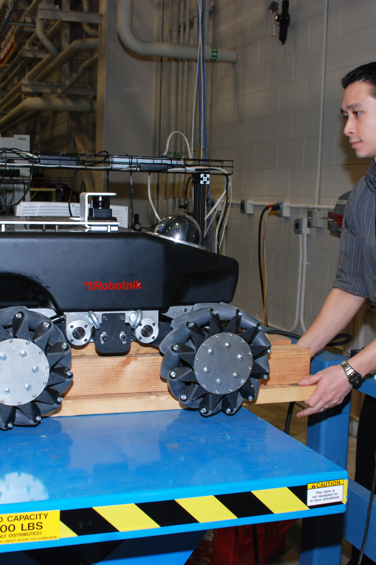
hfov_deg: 27.0
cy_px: 282
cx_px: 163
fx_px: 783
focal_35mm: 50
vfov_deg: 39.6
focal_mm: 22
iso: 400
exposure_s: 1/60
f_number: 5.6
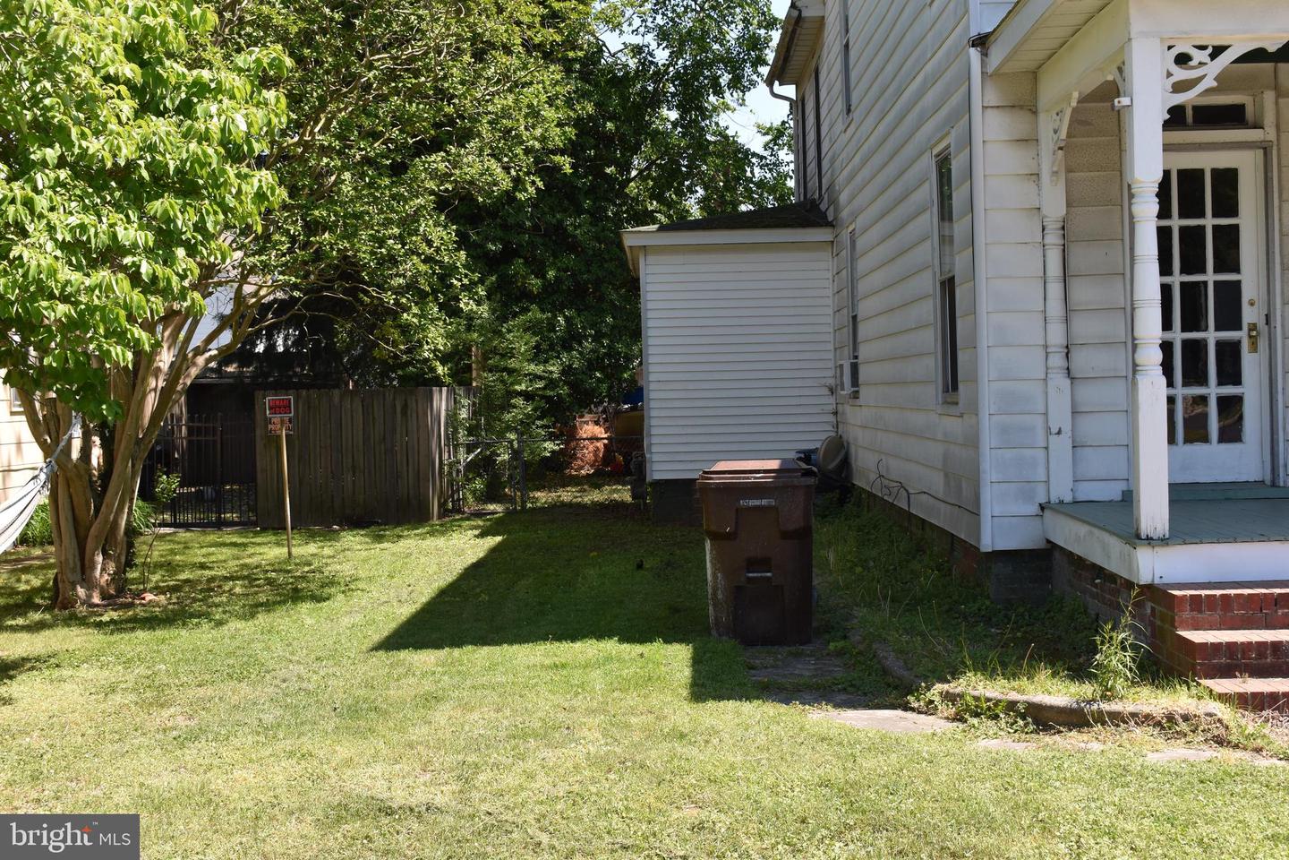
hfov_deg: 42.3
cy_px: 430
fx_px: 1665
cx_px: 644
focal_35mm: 46
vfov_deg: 28.9
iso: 220
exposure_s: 1/250
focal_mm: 31
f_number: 8
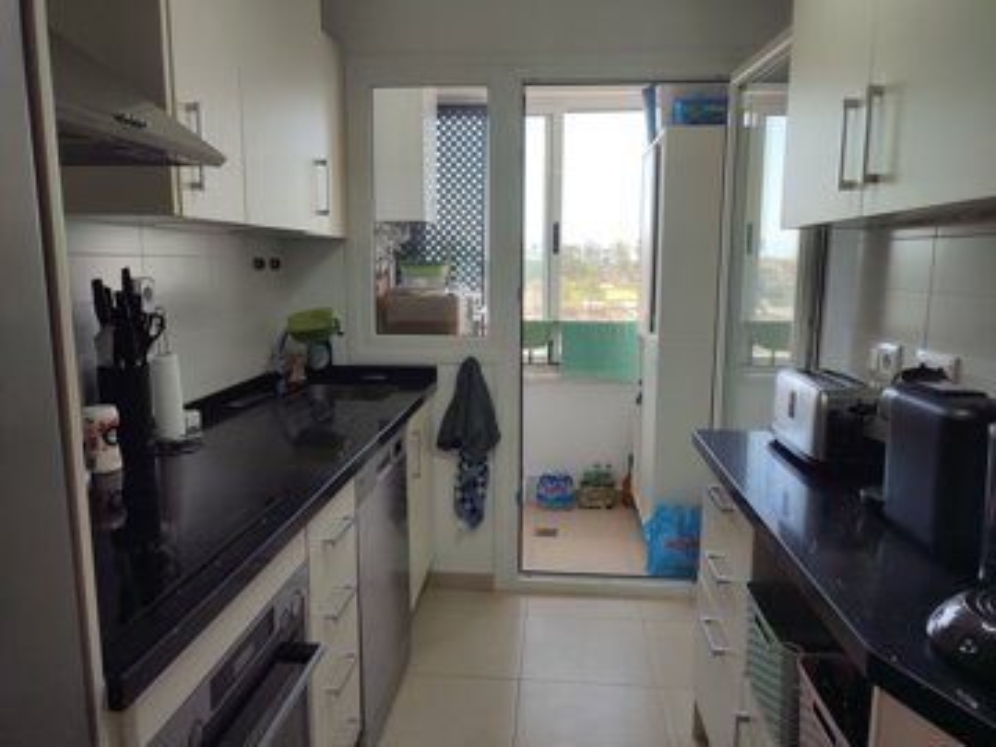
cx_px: 498
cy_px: 374
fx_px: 719
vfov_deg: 54.9
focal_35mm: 25
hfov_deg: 69.4
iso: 50
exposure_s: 1/126
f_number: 1.9
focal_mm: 6.04
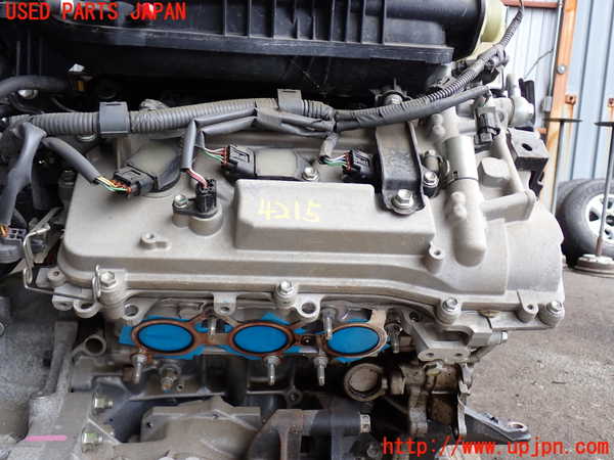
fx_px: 639
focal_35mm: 36
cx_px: 307
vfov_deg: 39.7
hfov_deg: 51.4
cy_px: 230
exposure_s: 1/80
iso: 100
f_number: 2.5
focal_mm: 6.37
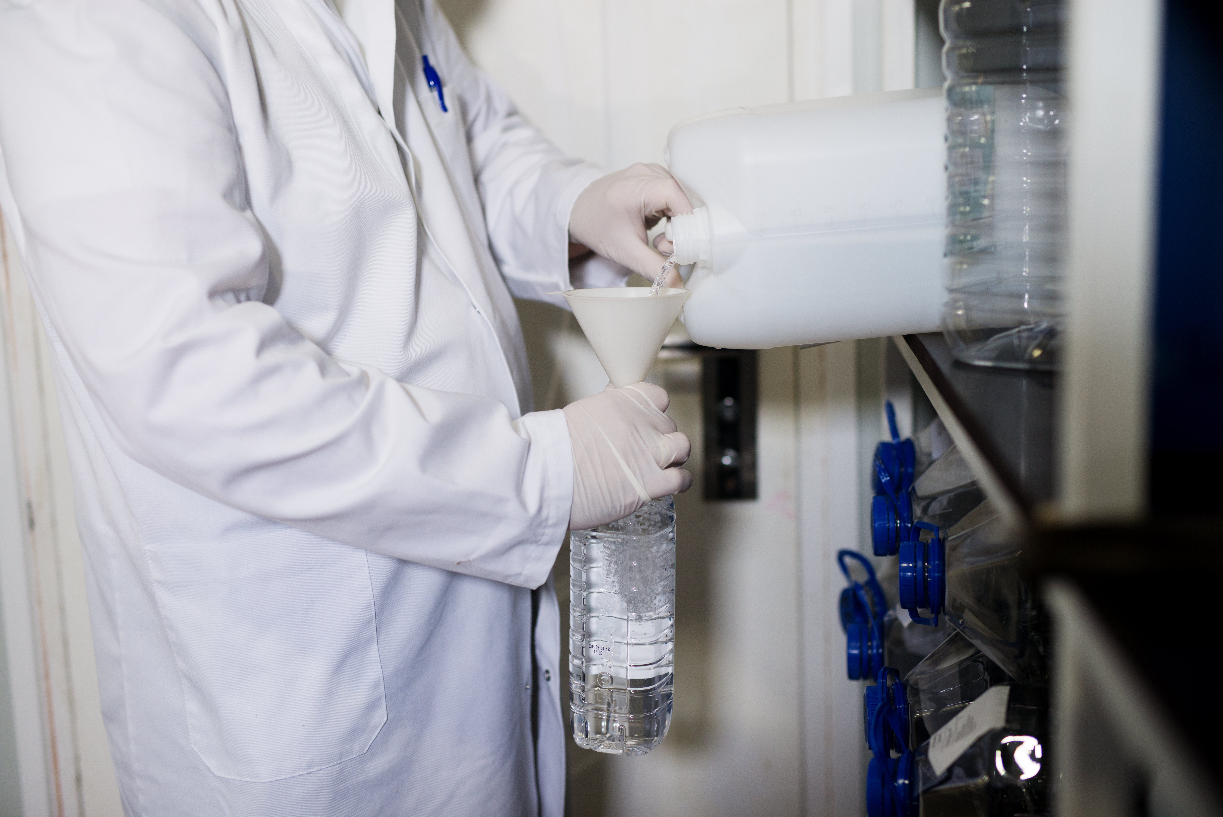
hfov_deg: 39.6
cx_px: 612
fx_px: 1699
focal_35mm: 50
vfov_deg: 27.0
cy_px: 408
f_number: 2
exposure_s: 1/160
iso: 400
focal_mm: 50
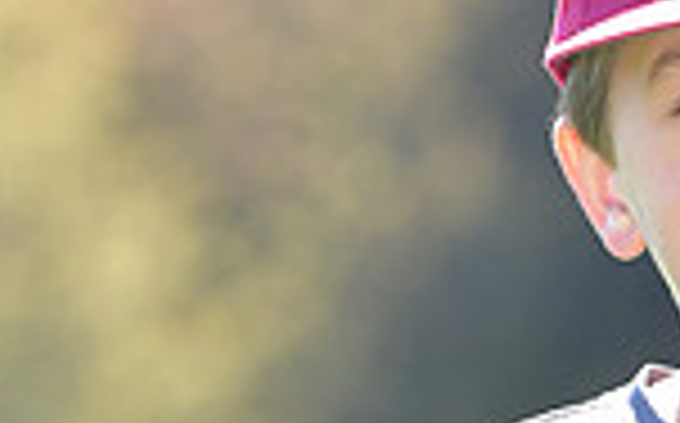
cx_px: 768
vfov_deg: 1.7
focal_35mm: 765
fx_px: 14161
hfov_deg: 2.7
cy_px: 558
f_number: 4.5
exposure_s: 1/800
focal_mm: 130
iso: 400
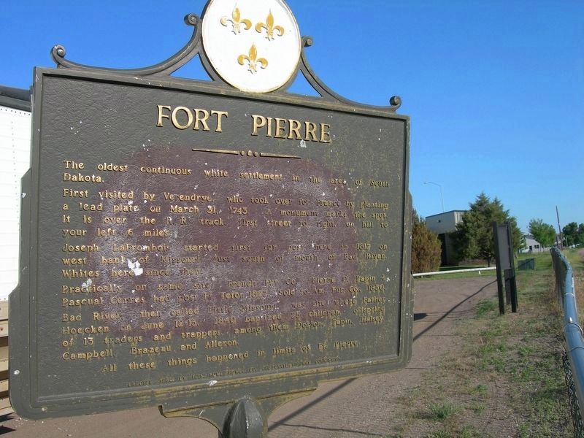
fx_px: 641
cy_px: 219
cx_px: 292
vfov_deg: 37.7
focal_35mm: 38
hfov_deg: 49.0
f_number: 4.8
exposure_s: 1/480
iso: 50
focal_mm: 7.8
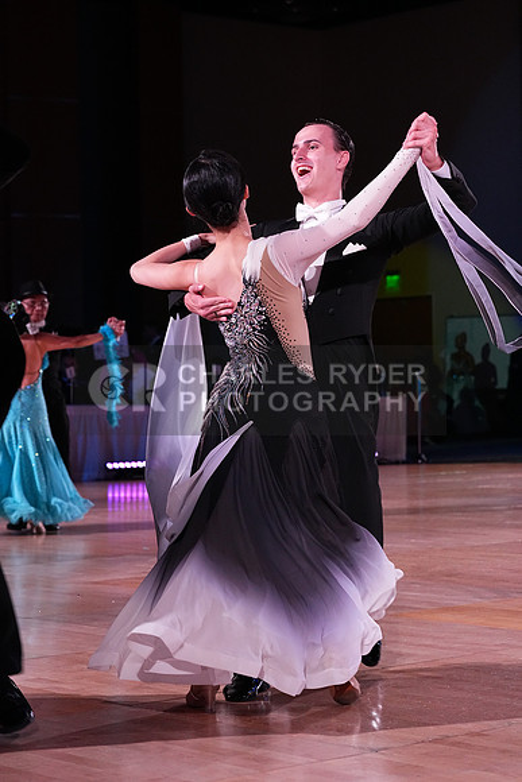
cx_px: 261
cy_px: 391
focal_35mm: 85
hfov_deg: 16.1
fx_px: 1848
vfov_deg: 23.9
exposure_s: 1/250
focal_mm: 85
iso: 4000
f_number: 5.6
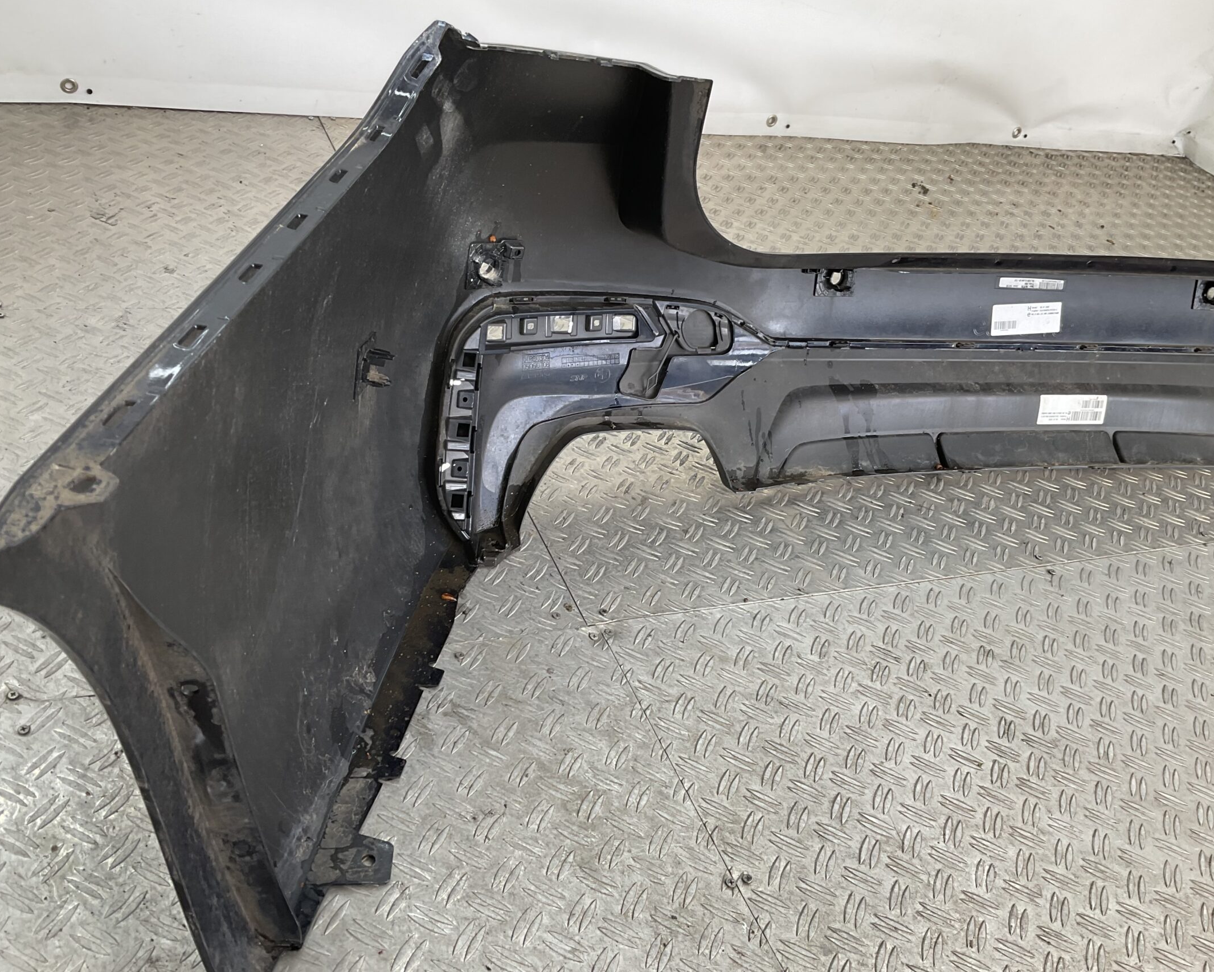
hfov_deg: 52.8
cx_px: 615
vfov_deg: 43.4
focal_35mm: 34
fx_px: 1222
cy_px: 498
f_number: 1.8
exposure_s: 1/100
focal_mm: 3
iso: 16
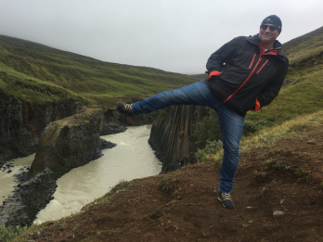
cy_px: 98
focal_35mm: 35
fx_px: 327
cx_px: 132
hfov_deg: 52.3
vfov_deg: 40.5
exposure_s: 1/416
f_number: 2.2
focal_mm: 4.15
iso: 25
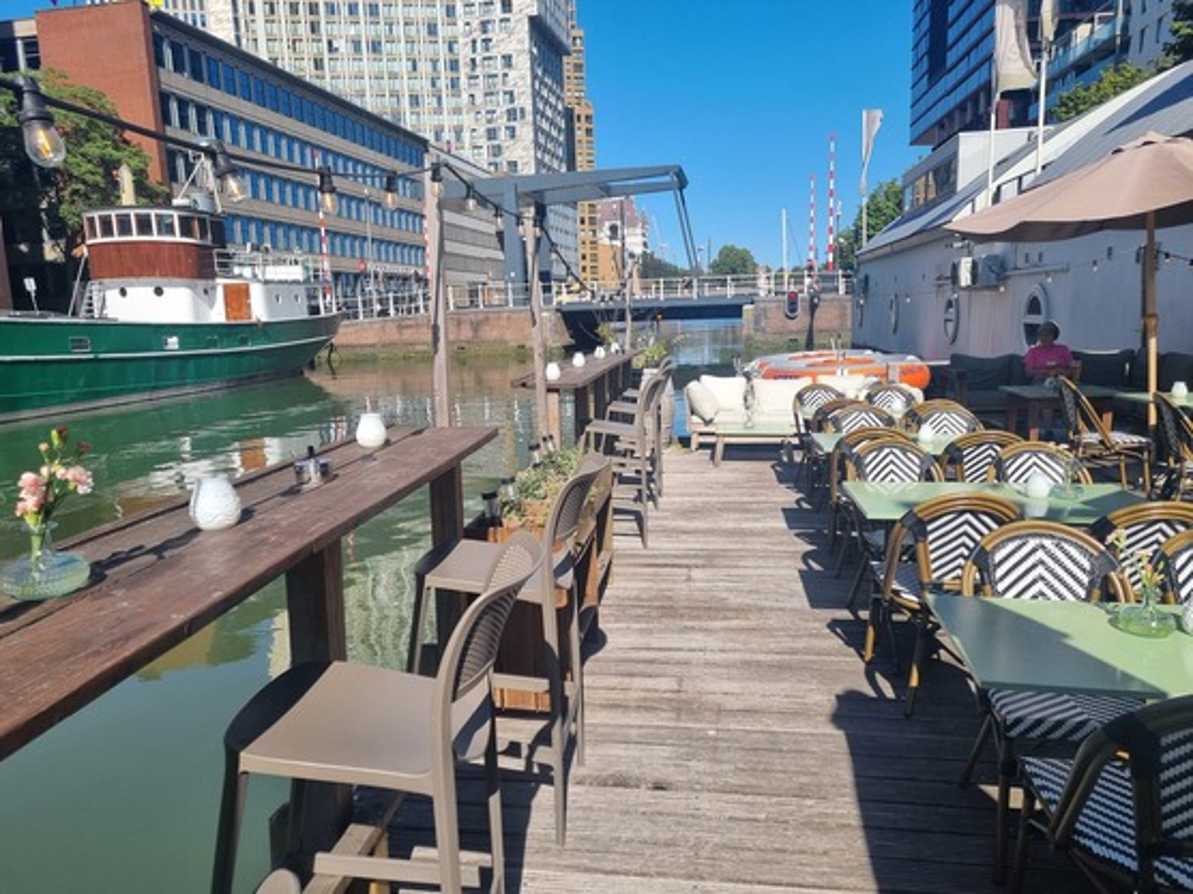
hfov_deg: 67.3
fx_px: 896
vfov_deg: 53.1
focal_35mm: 26
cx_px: 596
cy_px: 447
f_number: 1.8
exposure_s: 1/2832
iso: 50
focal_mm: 5.4
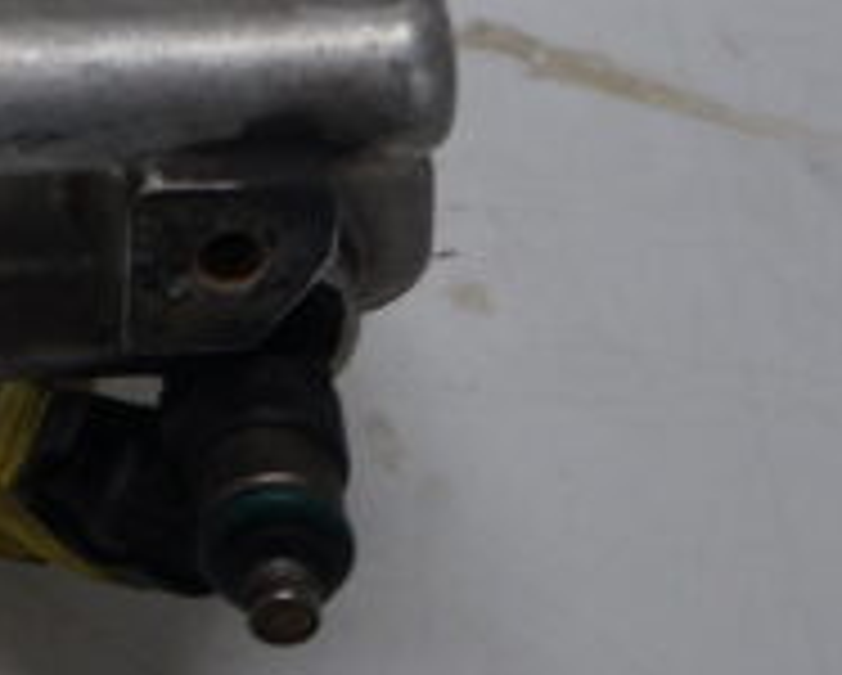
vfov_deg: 9.5
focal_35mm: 162
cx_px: -1063
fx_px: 4030
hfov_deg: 10.5
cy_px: -124
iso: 100
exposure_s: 1/100
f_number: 4
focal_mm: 21
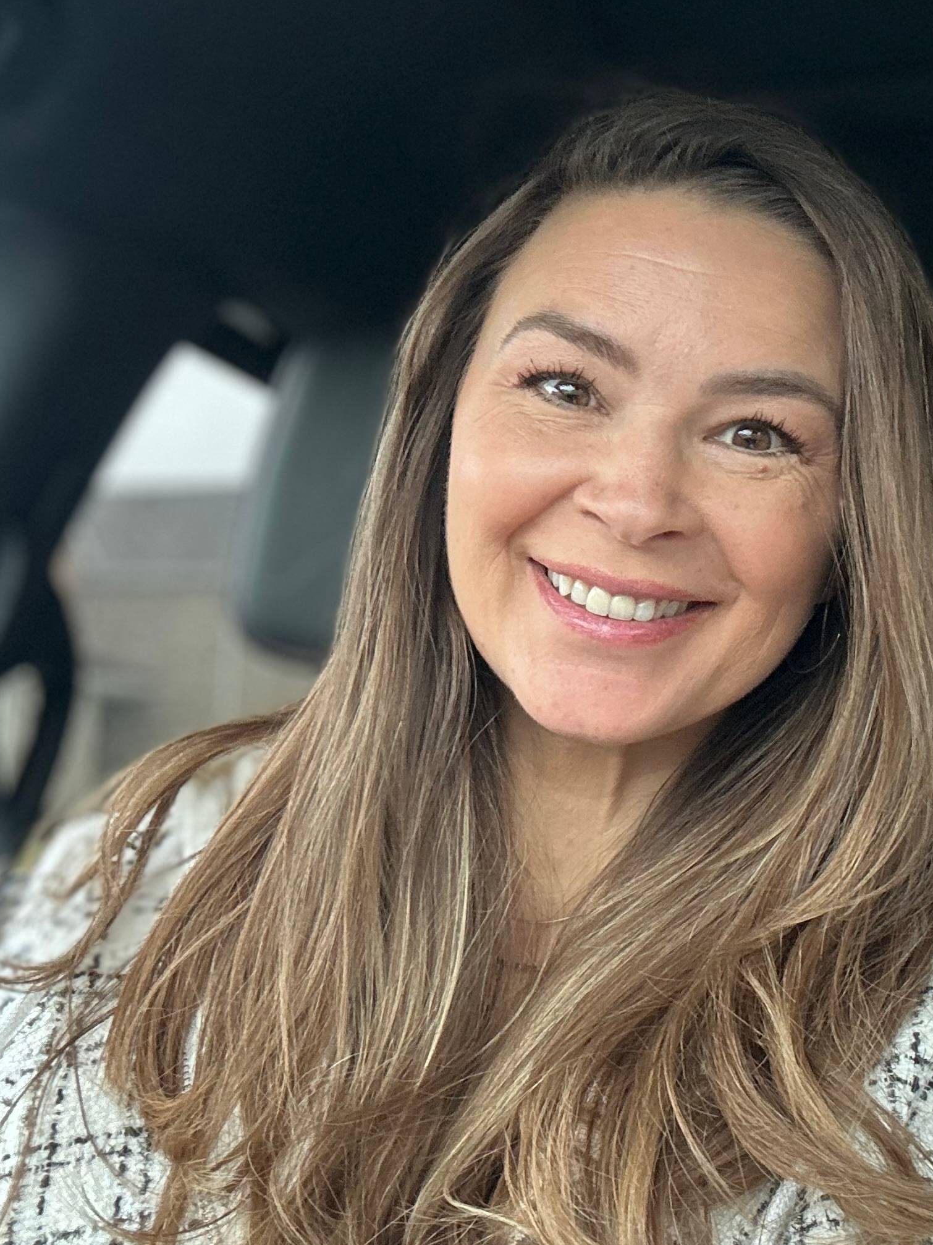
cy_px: 468
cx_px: 646
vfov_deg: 41.0
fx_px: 1653
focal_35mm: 46
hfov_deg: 31.2
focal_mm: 2.69
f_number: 1.9
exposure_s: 1/60
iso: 100
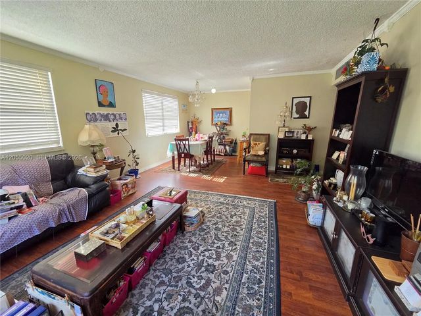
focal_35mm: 13
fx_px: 158
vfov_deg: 89.9
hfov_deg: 106.2
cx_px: 210
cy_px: 158
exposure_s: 1/120
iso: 250
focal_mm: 2.2
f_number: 2.2
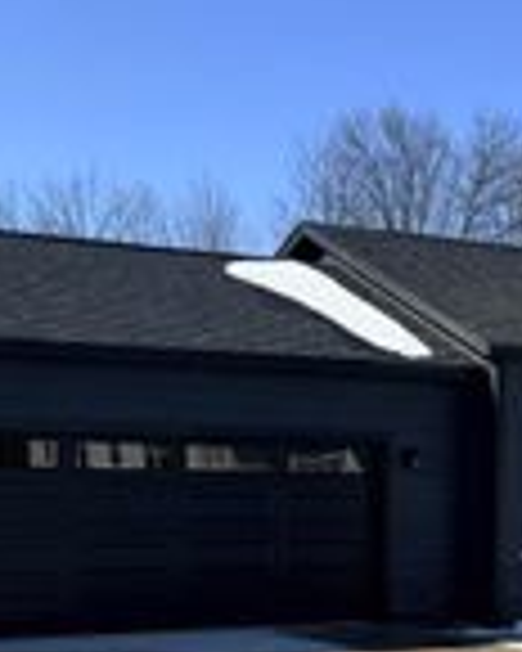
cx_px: 536
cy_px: 519
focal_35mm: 81
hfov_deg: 18.4
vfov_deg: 23.2
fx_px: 1564
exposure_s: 1/5319
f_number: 1.78
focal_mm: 6.76
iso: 80
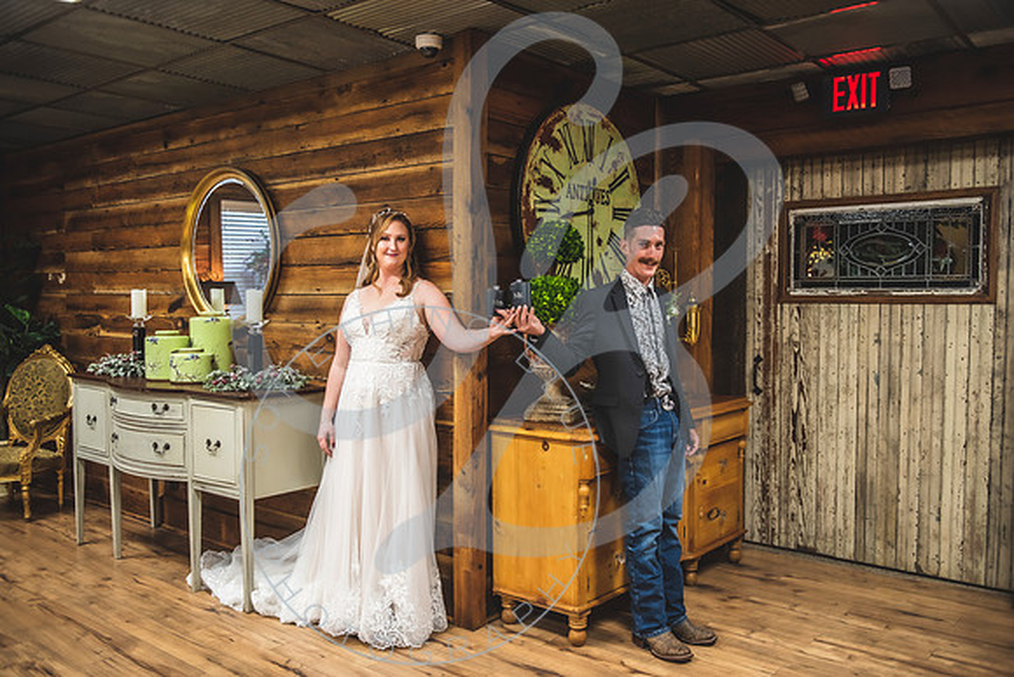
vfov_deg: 42.2
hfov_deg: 60.1
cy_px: 338
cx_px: 507
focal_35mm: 31
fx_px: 877
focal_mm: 31
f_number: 2.8
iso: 1000
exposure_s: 1/160
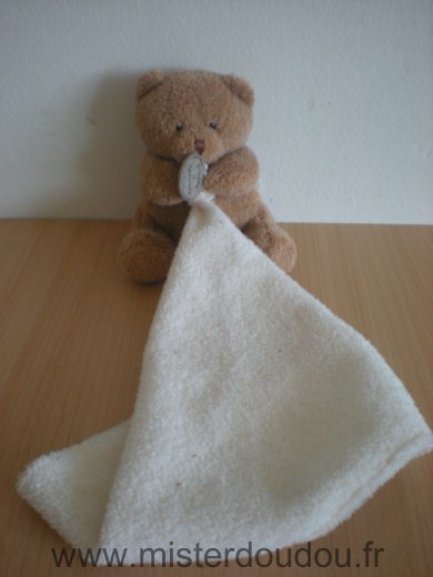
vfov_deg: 49.0
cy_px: 288
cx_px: 216
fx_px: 634
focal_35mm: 38
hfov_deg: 37.7
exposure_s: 1/25.5
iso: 200
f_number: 3.1
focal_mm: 6.3
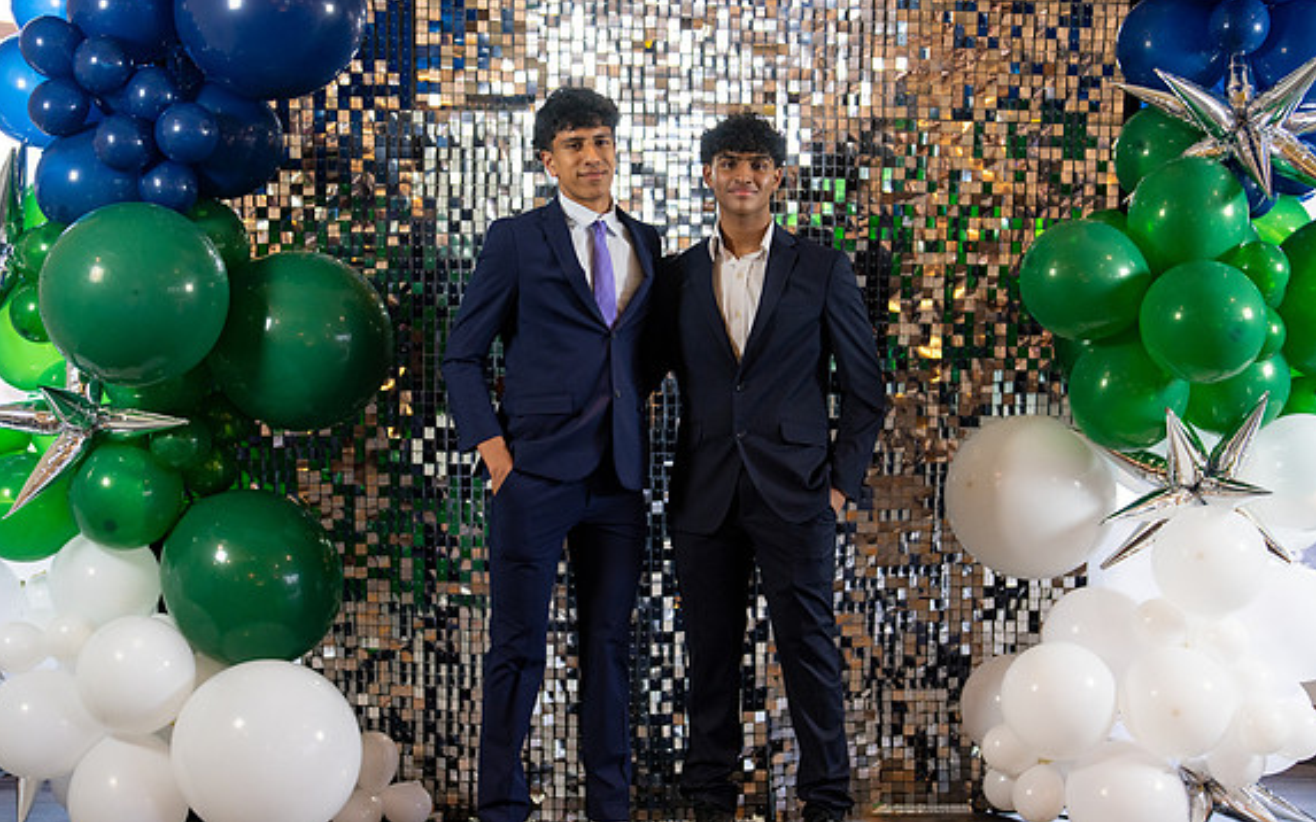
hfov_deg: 35.1
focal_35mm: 58
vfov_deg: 22.3
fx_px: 2080
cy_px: 464
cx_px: 669
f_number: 1.2
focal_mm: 50
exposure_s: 1/320
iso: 800
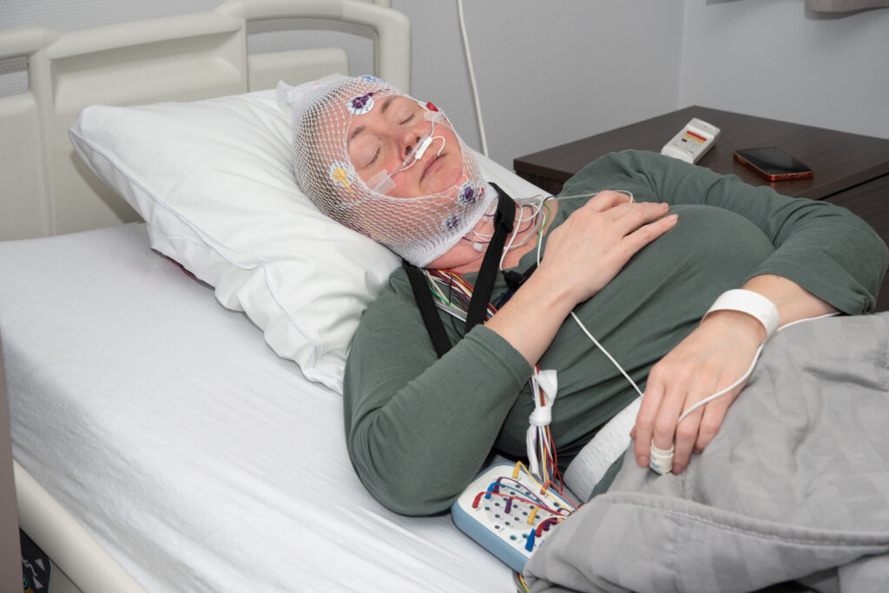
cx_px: 444
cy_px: 296
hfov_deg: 30.5
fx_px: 1630
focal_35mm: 66
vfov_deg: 20.6
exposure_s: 1/125
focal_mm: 44
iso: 100
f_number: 5.6
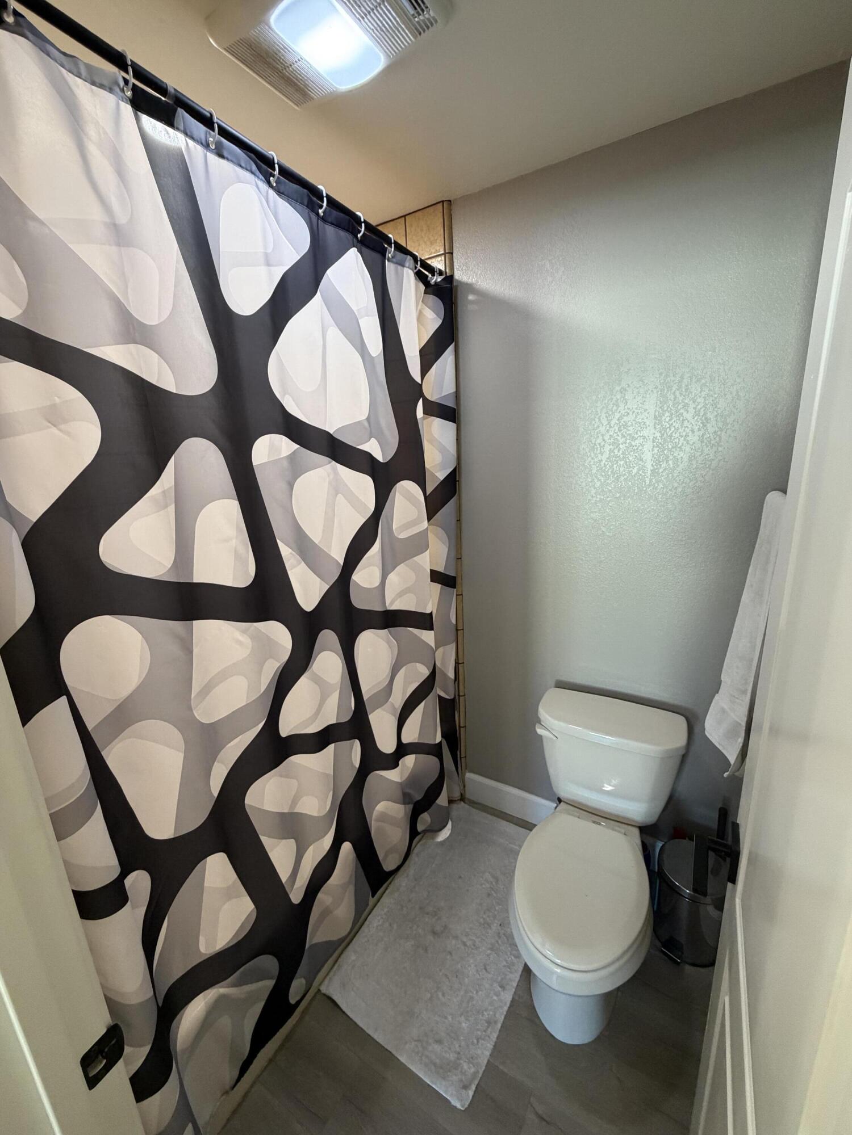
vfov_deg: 102.1
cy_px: 568
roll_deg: +2.8
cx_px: 426
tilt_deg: -14.0
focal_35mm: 14
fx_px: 459
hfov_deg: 85.7
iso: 320
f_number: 2.2
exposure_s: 1/60
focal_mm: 2.22
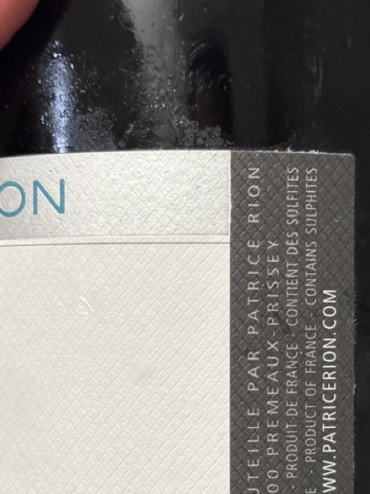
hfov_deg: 15.7
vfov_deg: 20.7
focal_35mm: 94
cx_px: 251
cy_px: 351
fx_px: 1339
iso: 250
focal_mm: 6.76
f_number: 1.78
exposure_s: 1/60
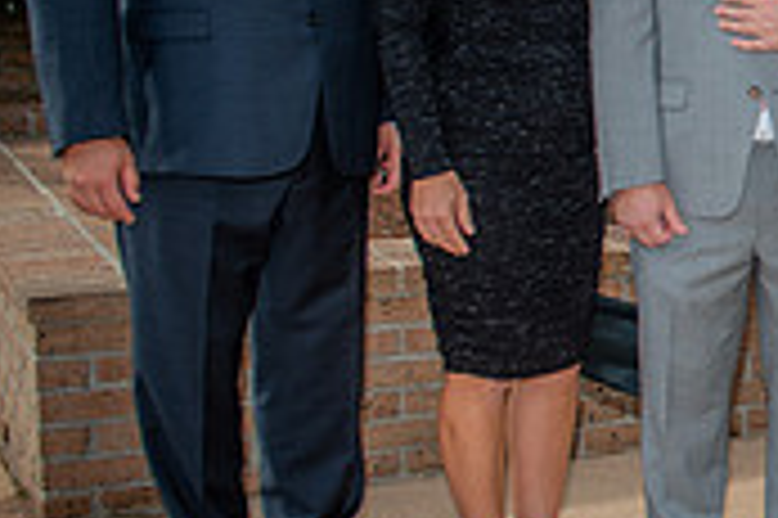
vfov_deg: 14.5
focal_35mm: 94
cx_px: 1250
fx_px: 2029
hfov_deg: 18.5
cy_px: 158
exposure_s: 1/160
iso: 50
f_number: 5.6
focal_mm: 28
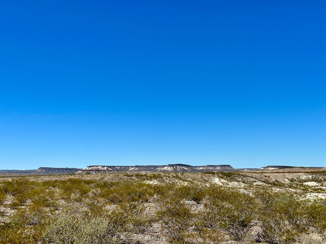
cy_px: 122
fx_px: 452
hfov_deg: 39.7
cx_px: 163
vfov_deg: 30.3
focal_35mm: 48
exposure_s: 1/6623
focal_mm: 6.86
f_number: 1.78
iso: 64
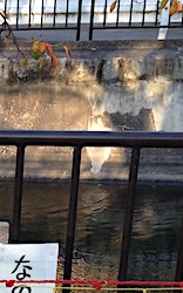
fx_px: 911
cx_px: -138
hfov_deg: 10.8
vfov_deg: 18.0
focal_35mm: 114
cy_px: 254
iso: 50
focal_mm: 4.12
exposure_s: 1/178
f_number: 2.4
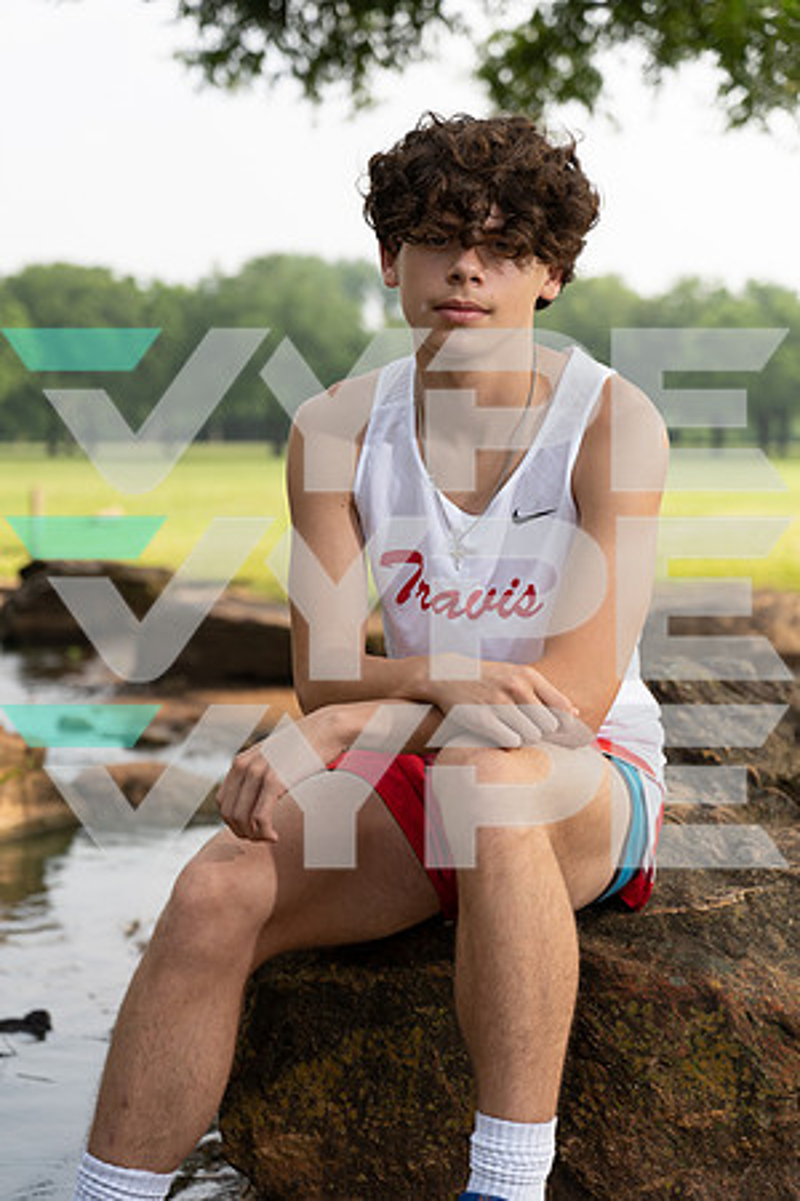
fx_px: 2333
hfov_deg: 19.5
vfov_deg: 28.8
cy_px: 600
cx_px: 400
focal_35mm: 70
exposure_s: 1/250
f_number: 4
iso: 100
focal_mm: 70
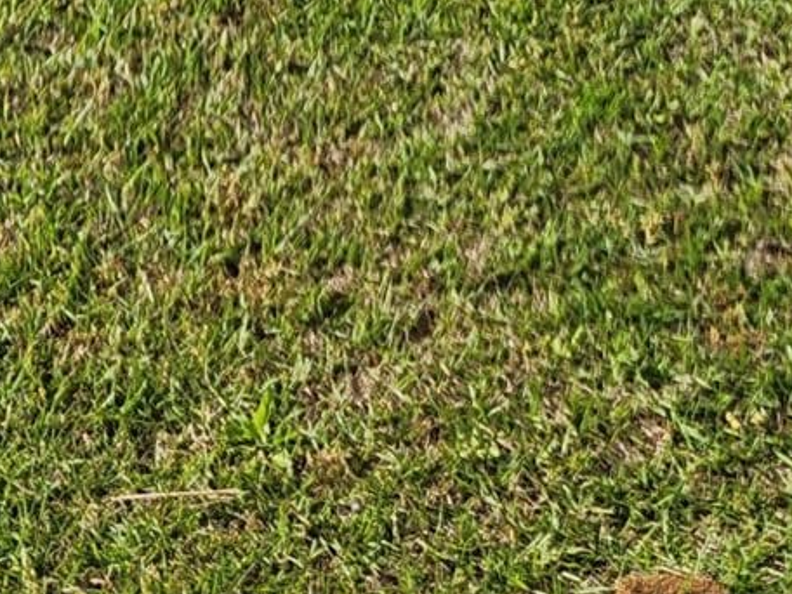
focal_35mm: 129
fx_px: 2951
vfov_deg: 9.6
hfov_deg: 15.1
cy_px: -1002
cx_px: 712
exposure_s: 1/1384
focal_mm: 5.4
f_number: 1.8
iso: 20
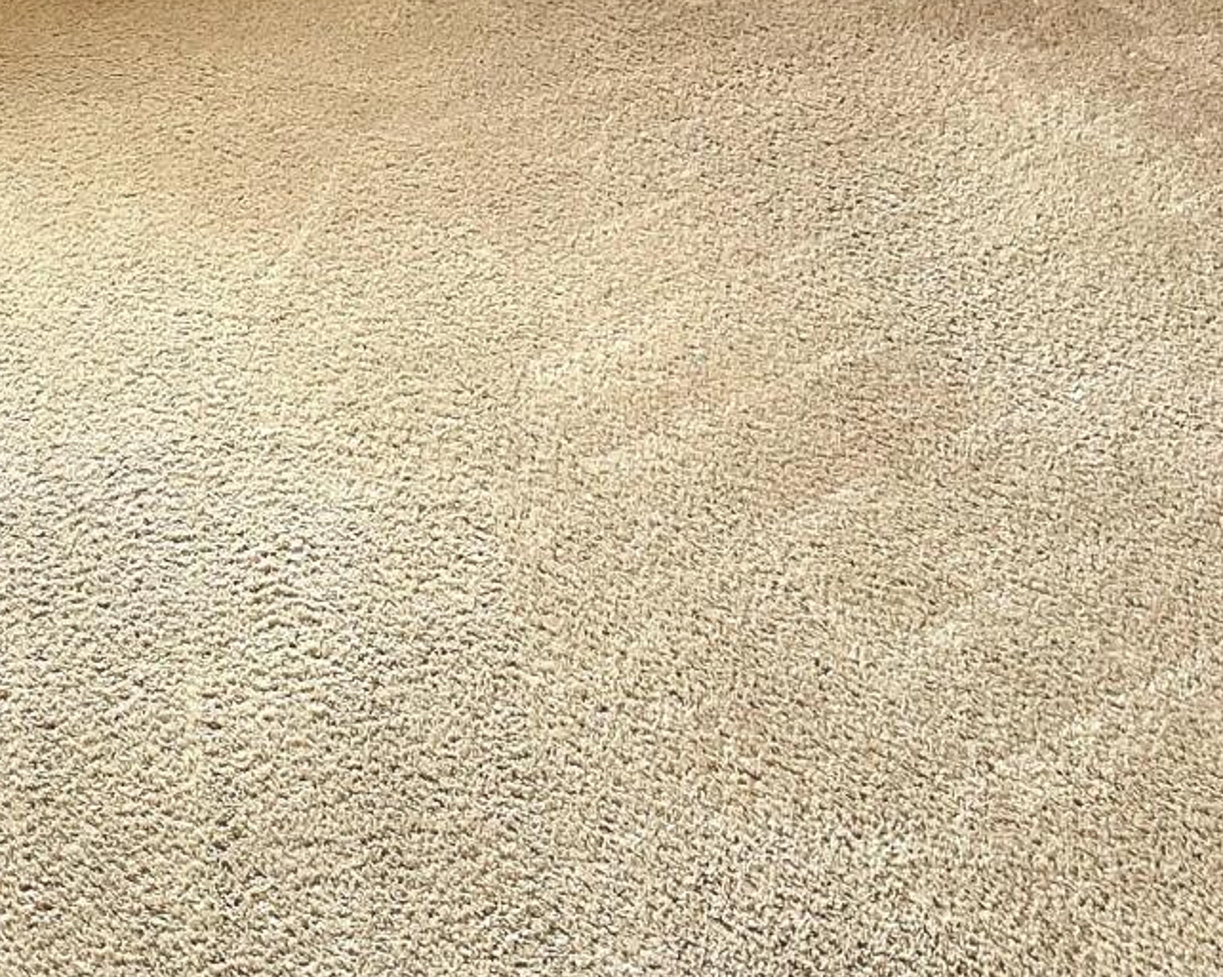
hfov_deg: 25.6
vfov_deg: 18.9
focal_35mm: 73
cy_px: -404
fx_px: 2641
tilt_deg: -18.7
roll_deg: -1.6
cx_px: 244
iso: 200
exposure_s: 1/120
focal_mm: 6.86
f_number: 1.78
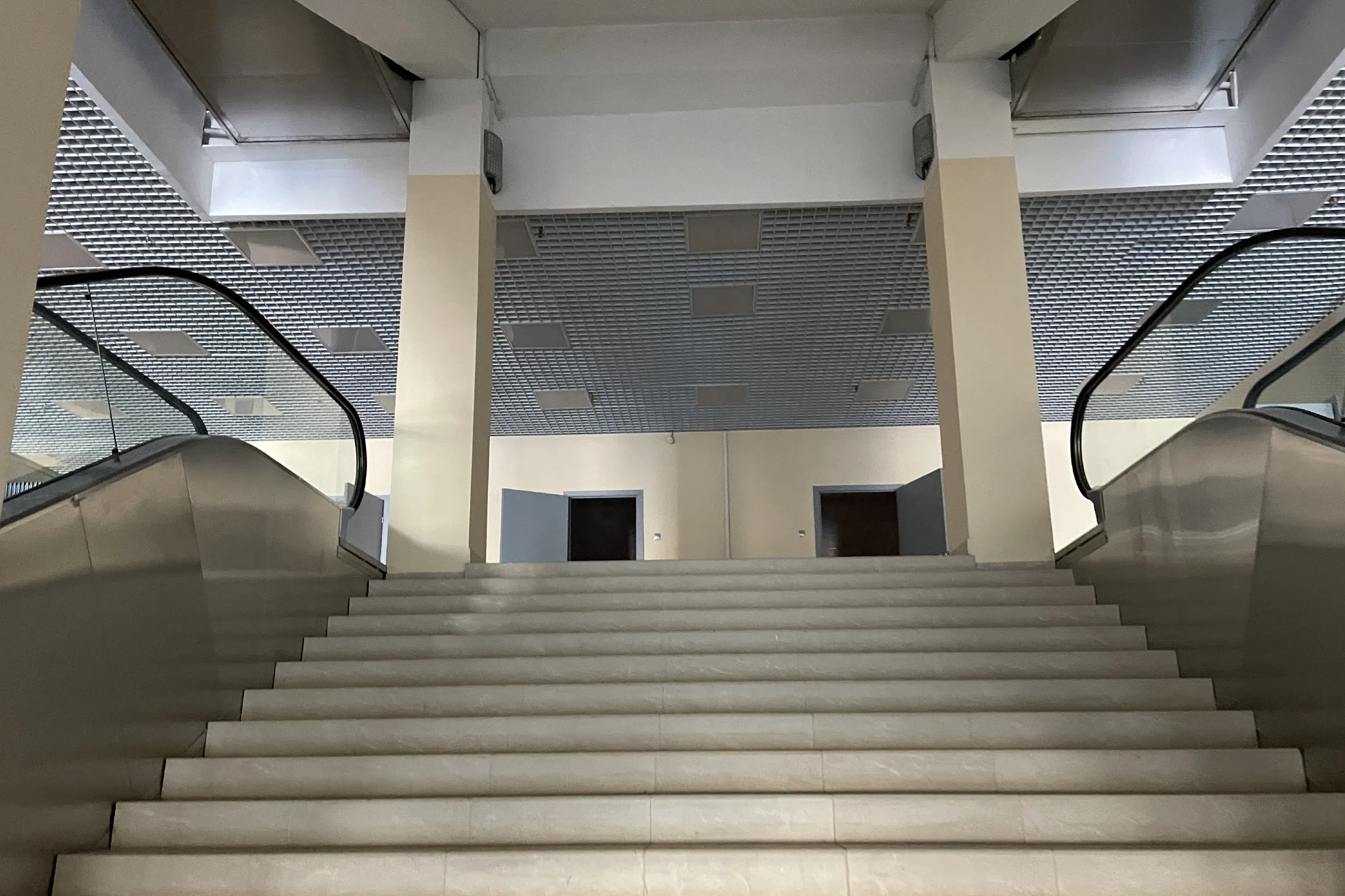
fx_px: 1046
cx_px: 668
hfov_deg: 65.5
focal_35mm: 28
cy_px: 512
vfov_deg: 46.3
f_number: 1.6
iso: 500
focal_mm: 4.2
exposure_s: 1/43
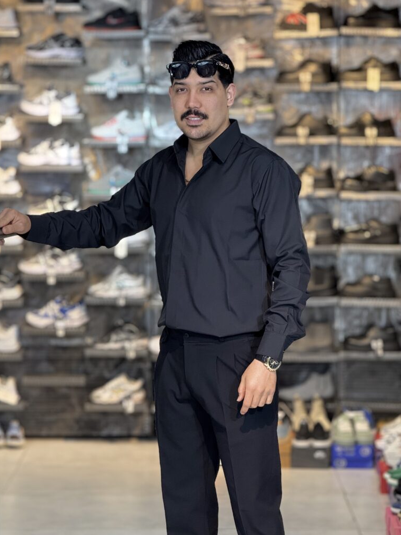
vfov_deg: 16.3
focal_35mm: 121
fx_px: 1869
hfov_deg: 12.2
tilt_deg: -4.1
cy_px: 266
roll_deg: -0.3
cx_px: 200
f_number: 2.8
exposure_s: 1/100
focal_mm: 15.66
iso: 200
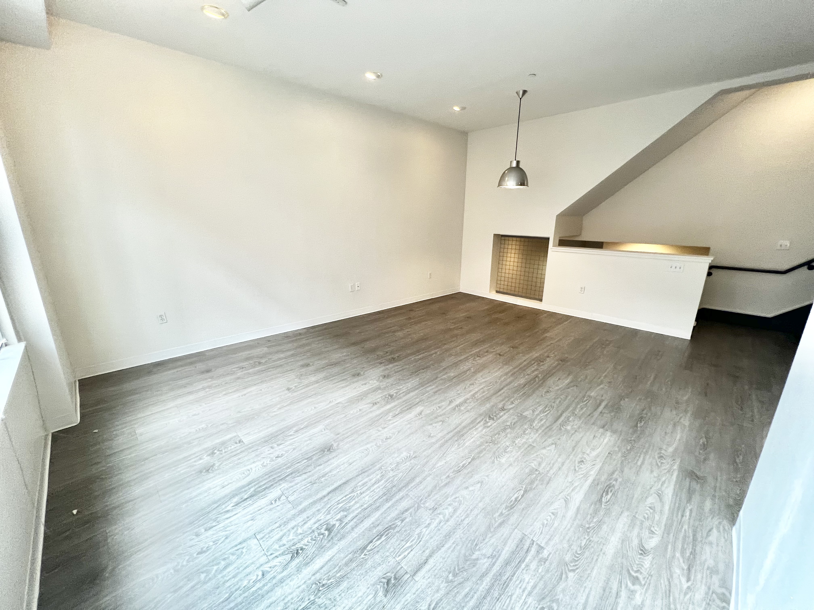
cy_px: 305
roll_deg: -0.3
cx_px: 407
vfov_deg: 89.9
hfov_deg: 106.2
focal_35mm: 13
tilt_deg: -14.9
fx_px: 306
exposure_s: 1/60
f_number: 1.8
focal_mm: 1.57
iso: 160
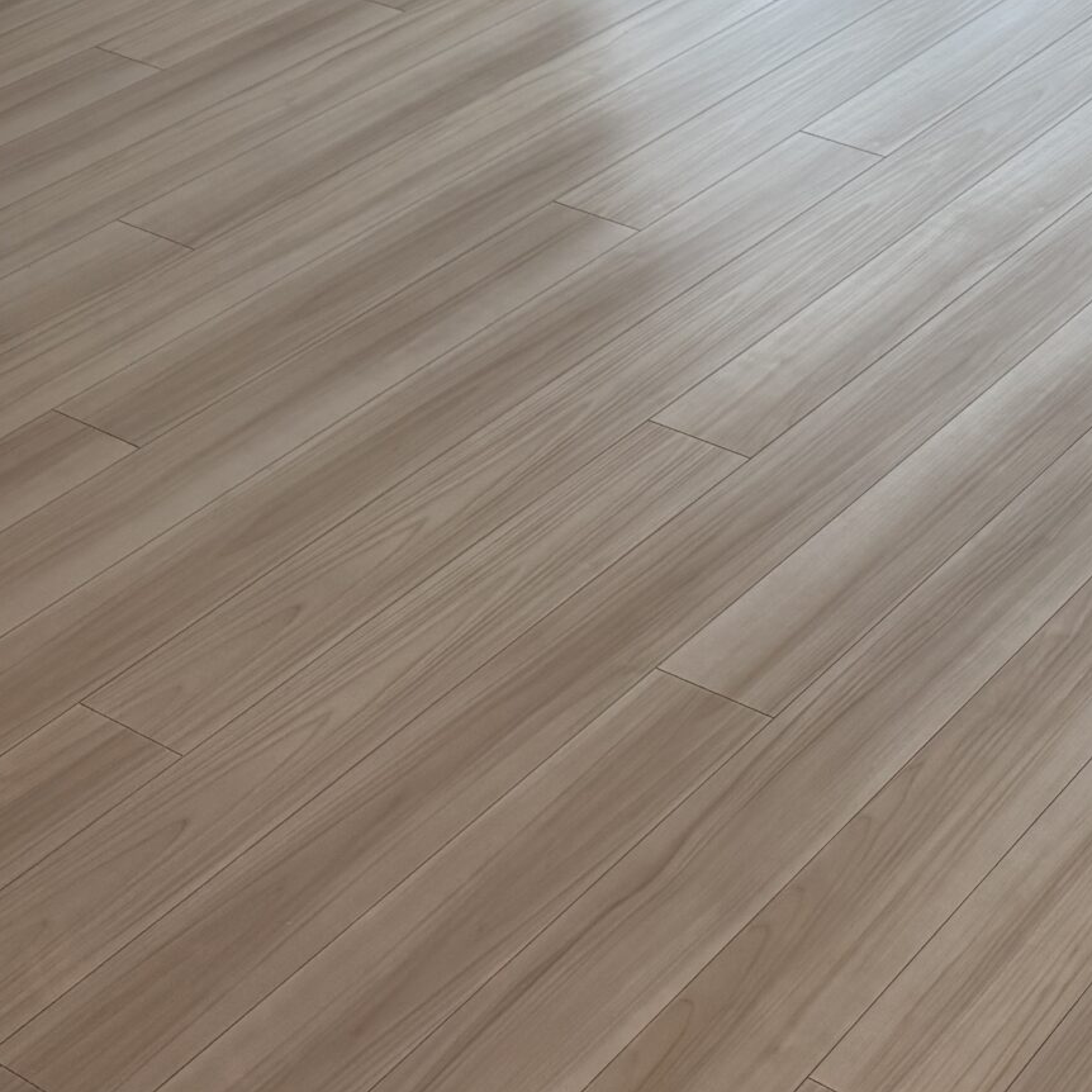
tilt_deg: -34.1
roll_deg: +0.6
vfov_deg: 27.1
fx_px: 2248
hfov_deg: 24.6
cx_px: 1328
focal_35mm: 63
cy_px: 333
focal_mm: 6.76
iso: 64
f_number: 1.78
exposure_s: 1/233
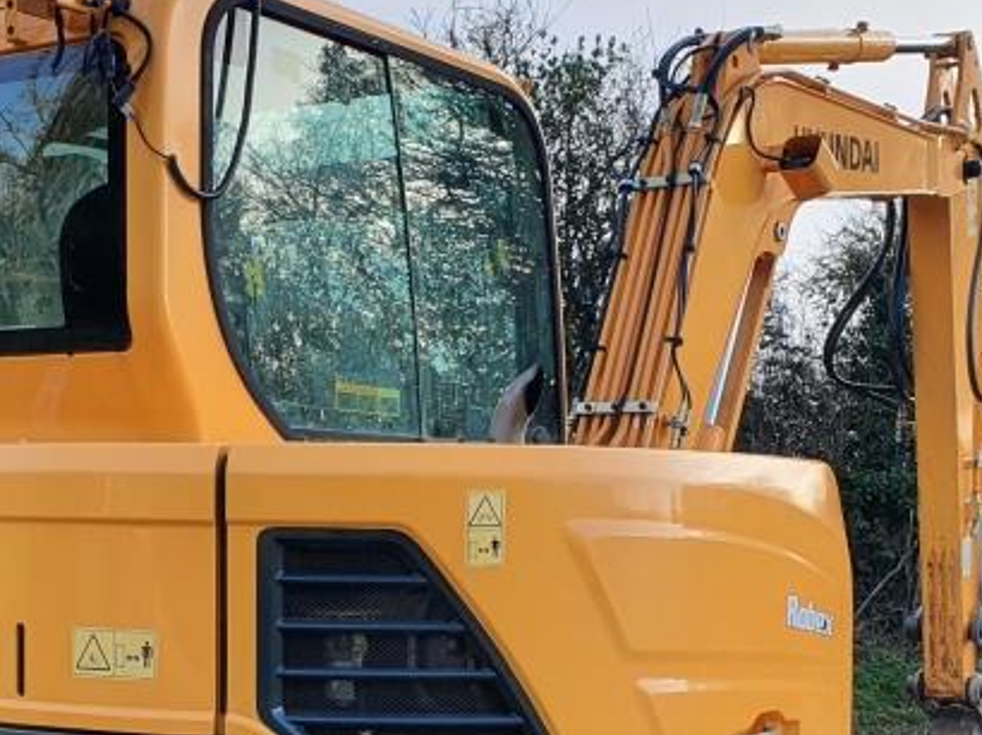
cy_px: 697
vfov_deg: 21.9
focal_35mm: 65
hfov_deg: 29.6
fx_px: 1843
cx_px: 304
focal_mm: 4.32
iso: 50
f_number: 2.4
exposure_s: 1/265
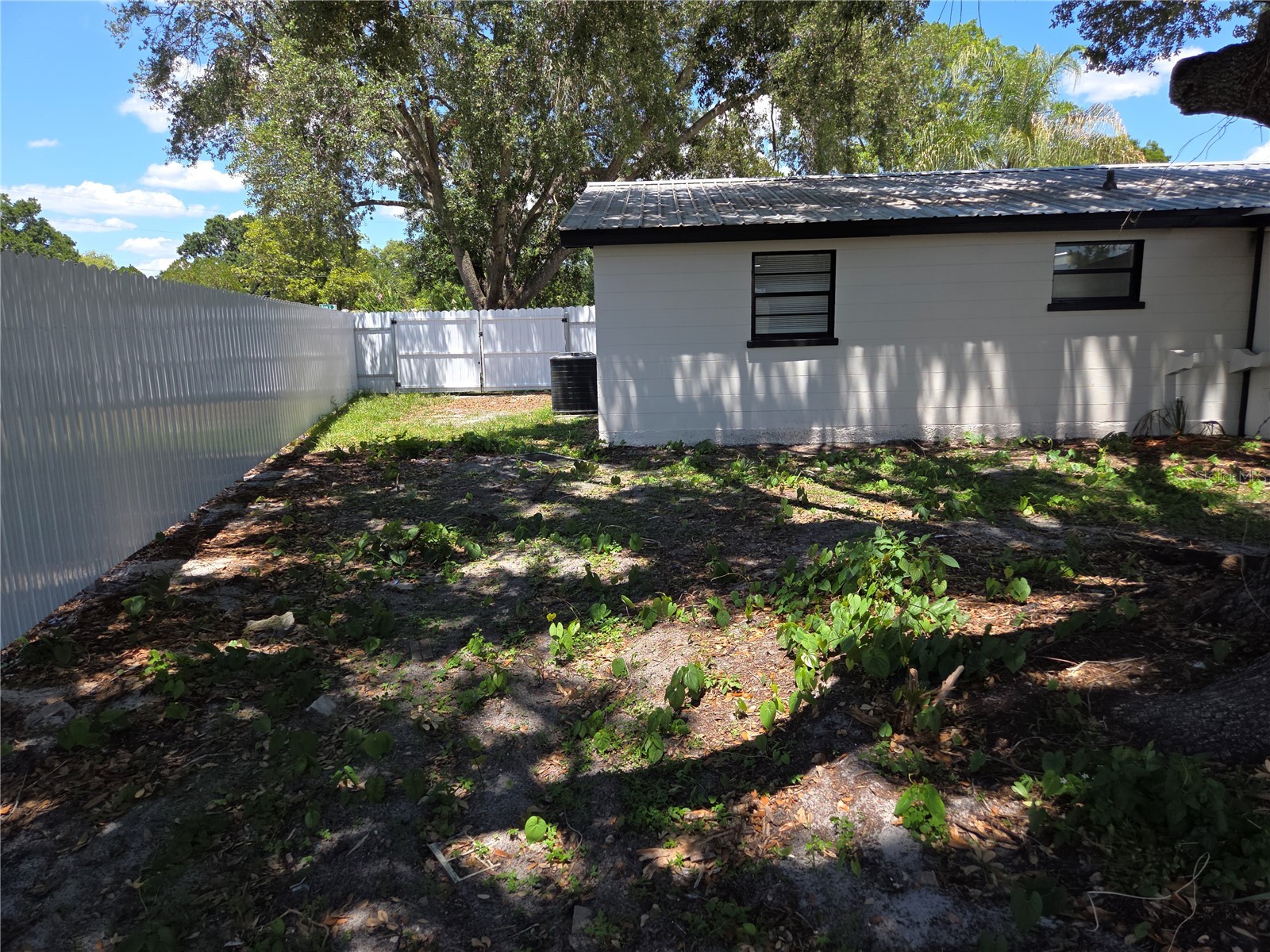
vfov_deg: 58.9
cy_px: 476
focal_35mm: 23
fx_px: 844
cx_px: 635
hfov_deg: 73.9
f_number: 1.8
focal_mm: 5.4
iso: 25
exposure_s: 1/736
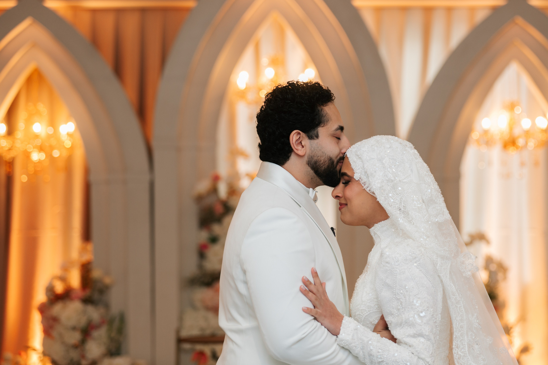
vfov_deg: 13.3
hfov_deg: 19.8
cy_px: 152
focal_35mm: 103
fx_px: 1565
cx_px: 333
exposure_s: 1/200
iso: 500
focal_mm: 83
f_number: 2.7
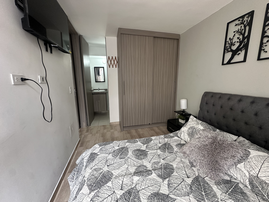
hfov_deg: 102.1
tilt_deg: -8.5
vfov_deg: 85.7
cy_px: 101
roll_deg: +0.2
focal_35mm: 14
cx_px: 134
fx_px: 109
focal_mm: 2.22
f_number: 2.2
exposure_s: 1/94
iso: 320
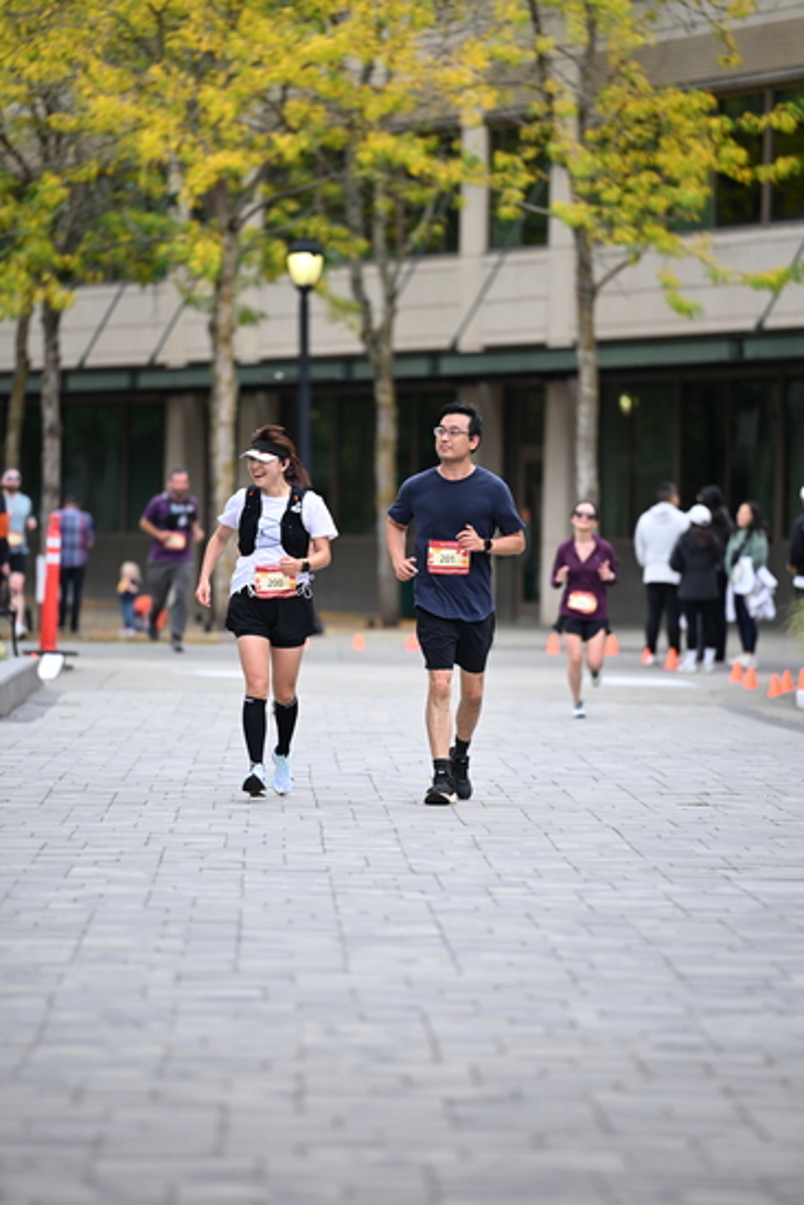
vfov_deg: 10.3
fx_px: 6695
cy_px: 602
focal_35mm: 200
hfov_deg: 6.9
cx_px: 402
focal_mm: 200
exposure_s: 1/2000
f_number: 2.8
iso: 640
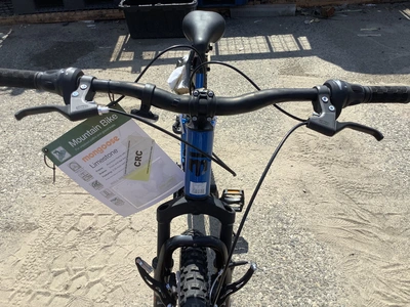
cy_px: 154
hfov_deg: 58.4
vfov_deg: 45.4
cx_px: 205
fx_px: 367
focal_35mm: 31
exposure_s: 1/1253
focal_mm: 3.3
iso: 25
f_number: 2.4
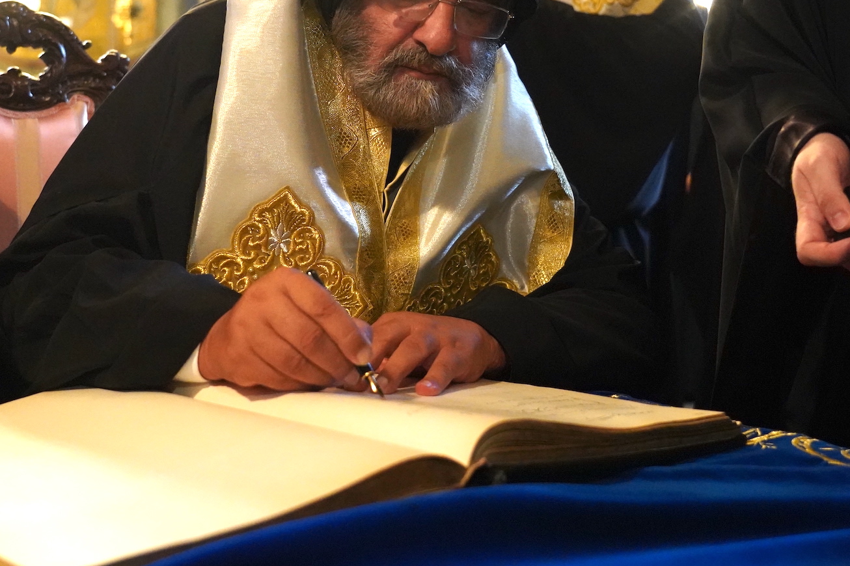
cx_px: 406
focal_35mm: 50
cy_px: 168
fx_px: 1180
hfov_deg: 39.6
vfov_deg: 26.7
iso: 10000
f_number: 4
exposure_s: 1/160
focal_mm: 34
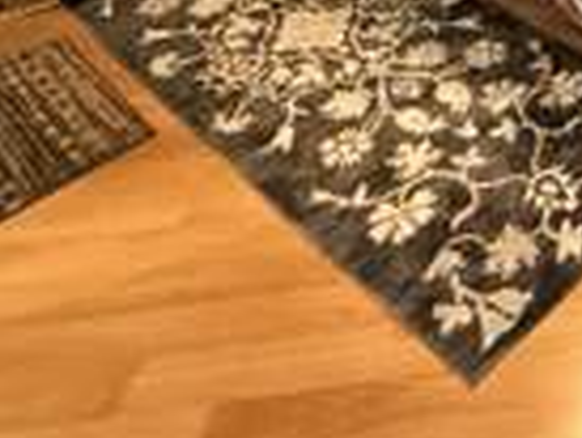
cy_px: -266
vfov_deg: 22.6
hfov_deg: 31.1
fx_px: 825
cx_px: 739
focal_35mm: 49
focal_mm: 2.22
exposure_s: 1/40
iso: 800
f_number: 2.2
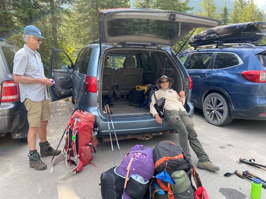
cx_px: 133
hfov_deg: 67.3
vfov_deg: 53.1
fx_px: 200
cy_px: 100
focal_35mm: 26
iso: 32
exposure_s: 1/377
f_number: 1.8
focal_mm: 4.25
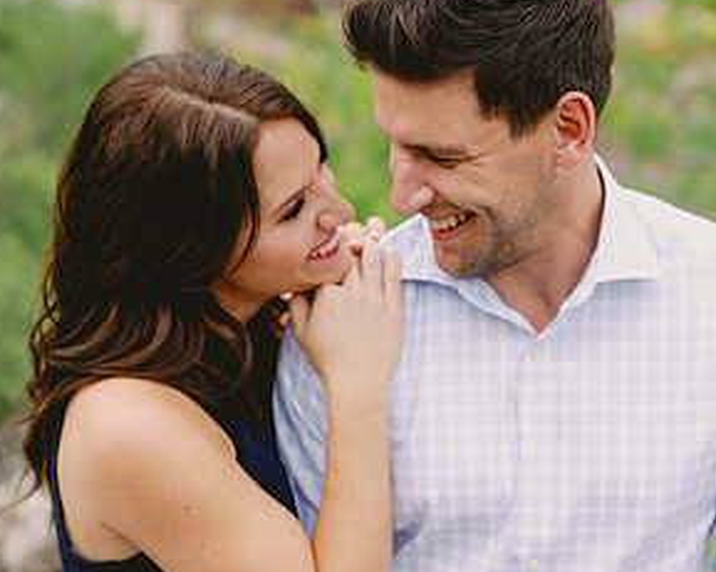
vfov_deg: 20.9
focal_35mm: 73
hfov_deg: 26.1
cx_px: 353
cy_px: 364
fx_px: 1546
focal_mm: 50
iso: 400
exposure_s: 1/1000
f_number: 2.5
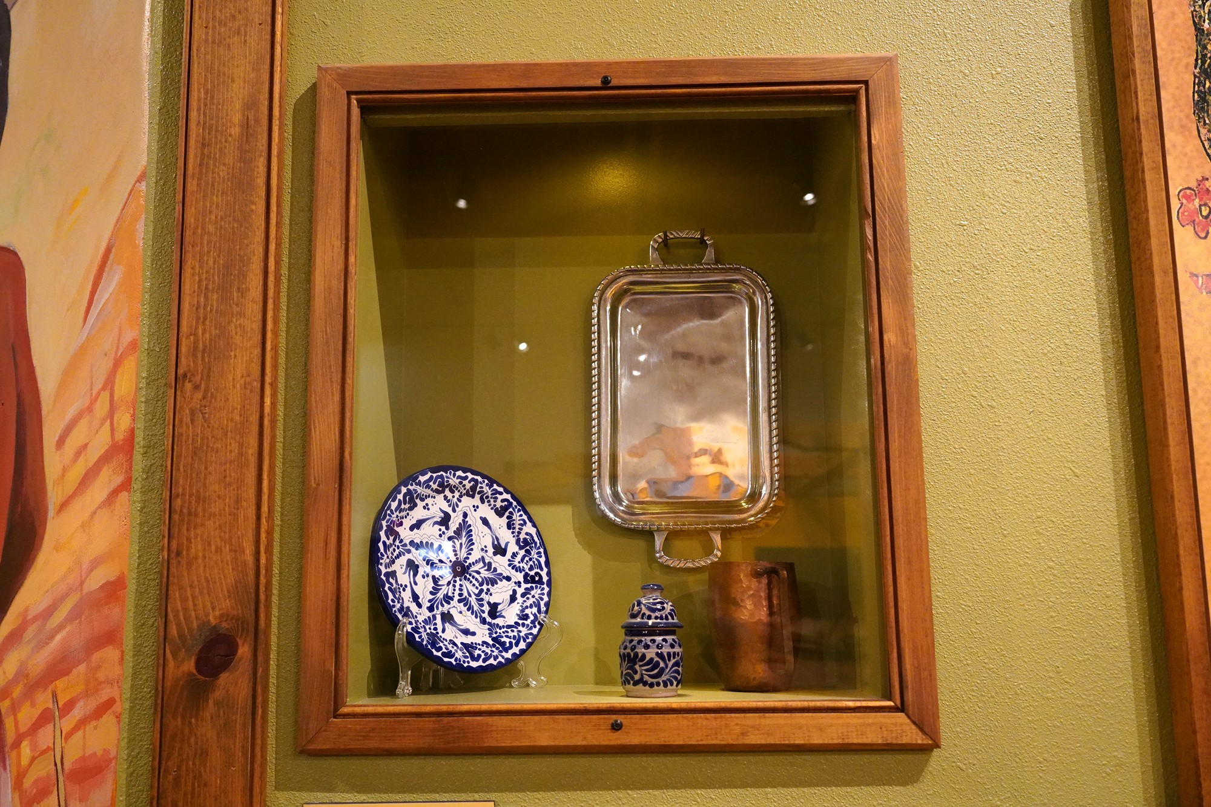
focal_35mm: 34
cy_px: 404
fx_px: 1144
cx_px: 606
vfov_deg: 38.9
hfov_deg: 55.8
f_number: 5.6
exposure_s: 1/100
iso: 8000
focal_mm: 34
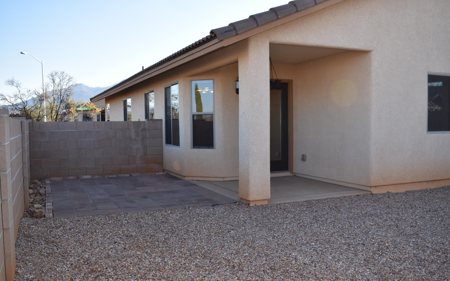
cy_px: 144
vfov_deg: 38.8
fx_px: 399
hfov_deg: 58.9
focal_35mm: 33
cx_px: 222
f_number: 6.3
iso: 100
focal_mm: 21
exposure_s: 1/200
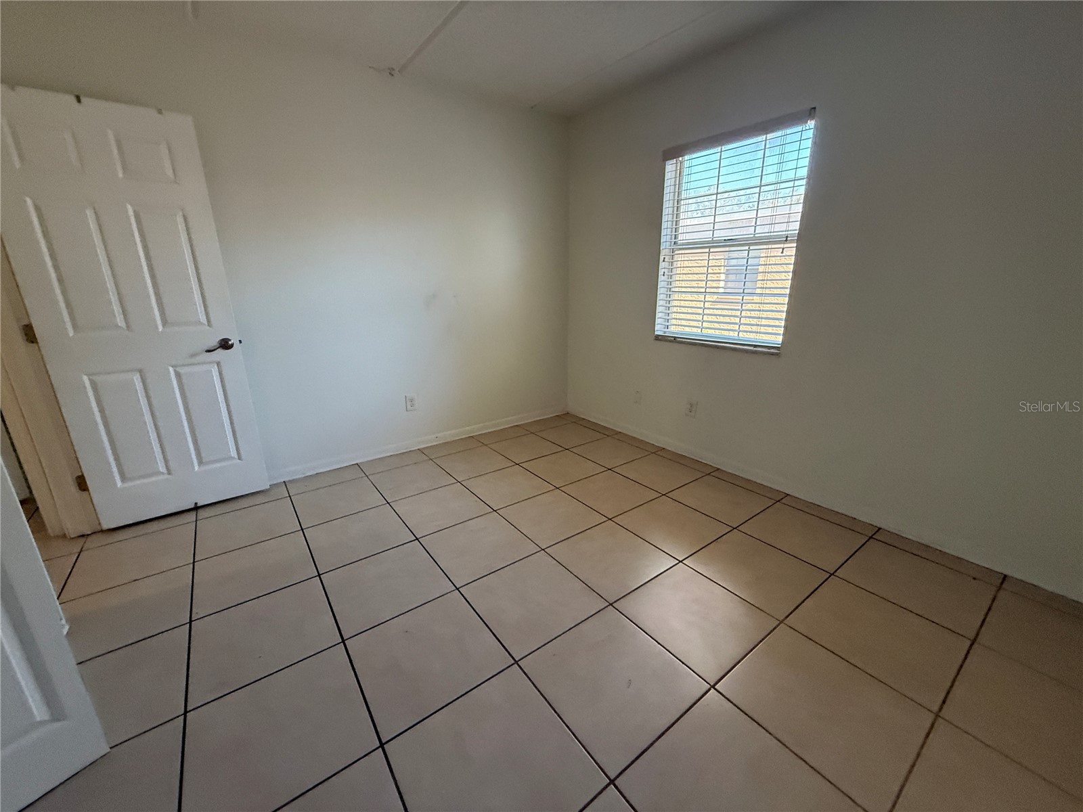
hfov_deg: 102.1
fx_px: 438
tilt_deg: -15.8
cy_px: 406
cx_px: 542
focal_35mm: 14
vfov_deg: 85.7
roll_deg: +0.5
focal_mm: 2.22
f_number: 2.2
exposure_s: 1/120
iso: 500
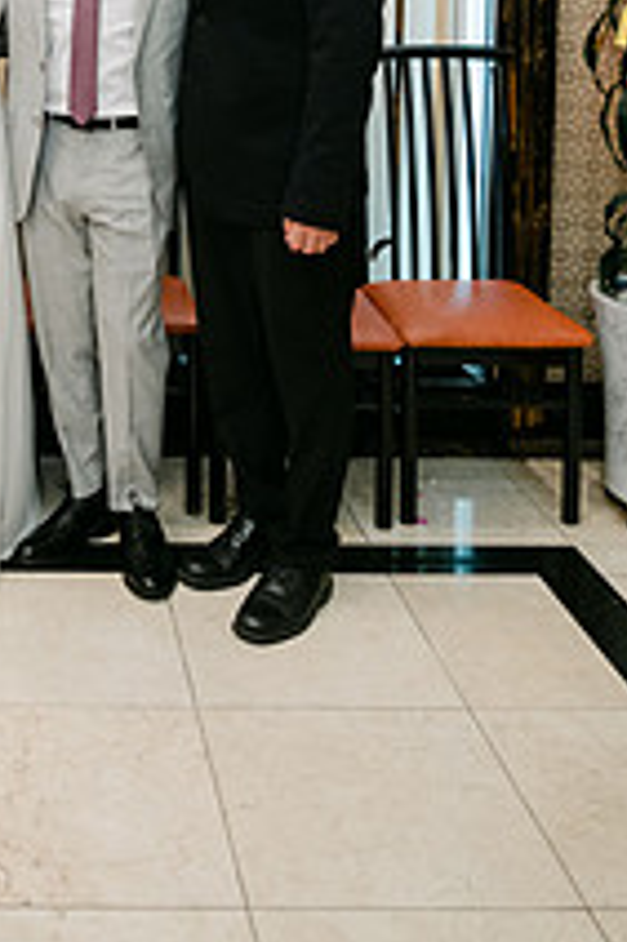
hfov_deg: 25.1
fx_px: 1334
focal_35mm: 51
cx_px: -9
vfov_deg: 35.1
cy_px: -9
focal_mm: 16
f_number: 2.8
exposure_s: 1/125
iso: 800
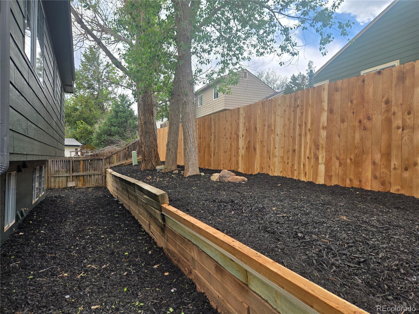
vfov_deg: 58.9
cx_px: 210
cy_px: 157
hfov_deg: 73.9
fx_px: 278
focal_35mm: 23
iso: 25
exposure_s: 1/1081
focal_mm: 5.4
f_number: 1.8
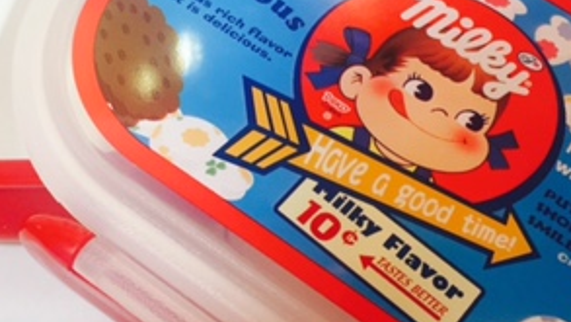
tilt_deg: -43.3
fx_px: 1045
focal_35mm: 69
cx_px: 246
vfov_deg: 17.5
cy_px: 142
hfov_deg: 30.5
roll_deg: +14.8
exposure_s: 1/33
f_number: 2.2
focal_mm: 4.15
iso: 80
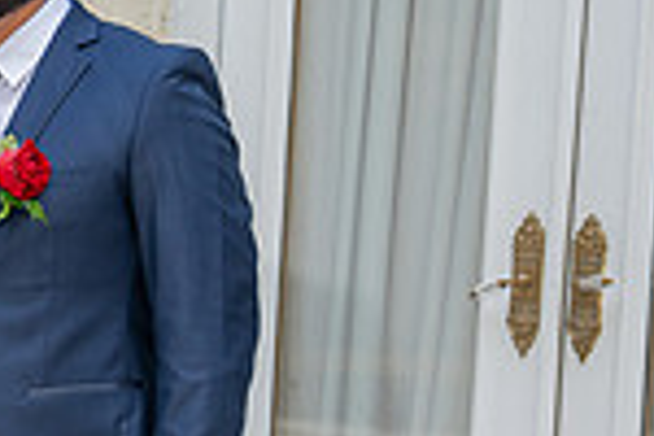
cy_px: 527
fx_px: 2979
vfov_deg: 8.3
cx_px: -618
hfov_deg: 11.4
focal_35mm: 164
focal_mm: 37
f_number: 4.5
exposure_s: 1/200
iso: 200
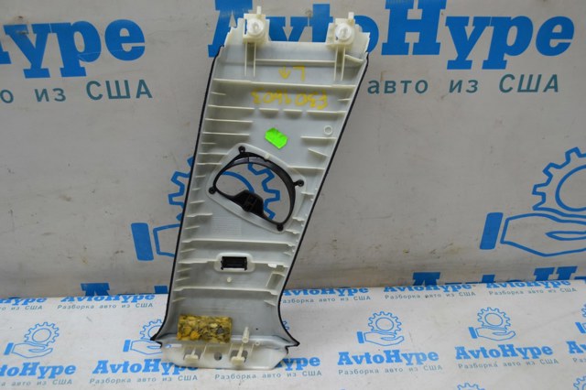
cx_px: 293
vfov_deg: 36.8
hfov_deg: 53.2
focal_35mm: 36
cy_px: 195
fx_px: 586
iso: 400
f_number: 5
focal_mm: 24
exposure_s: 1/100
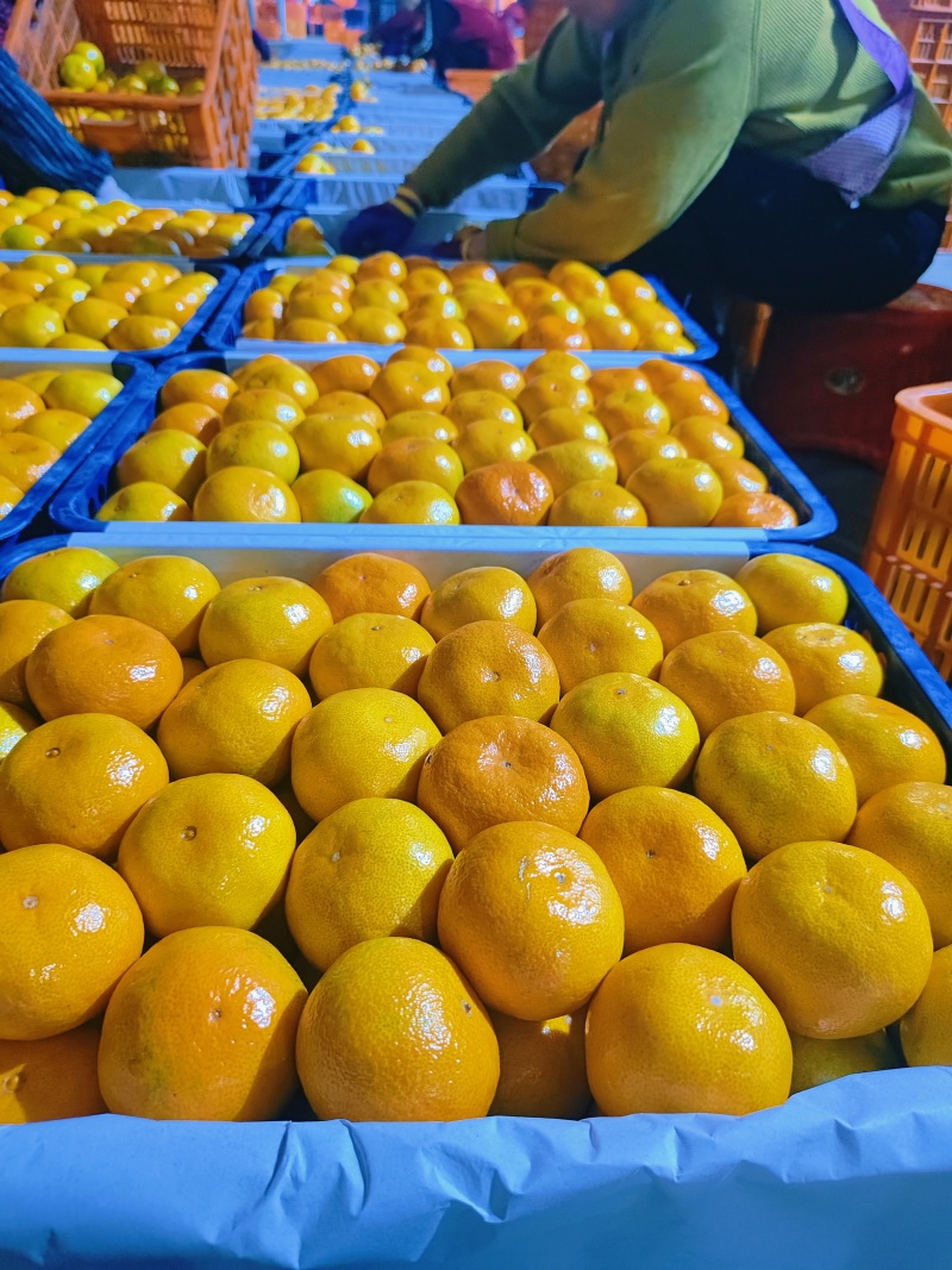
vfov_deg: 73.9
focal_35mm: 23
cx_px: 476
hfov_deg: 58.9
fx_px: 844
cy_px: 635
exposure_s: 1/33.3
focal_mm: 5.56
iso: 3144
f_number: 1.88
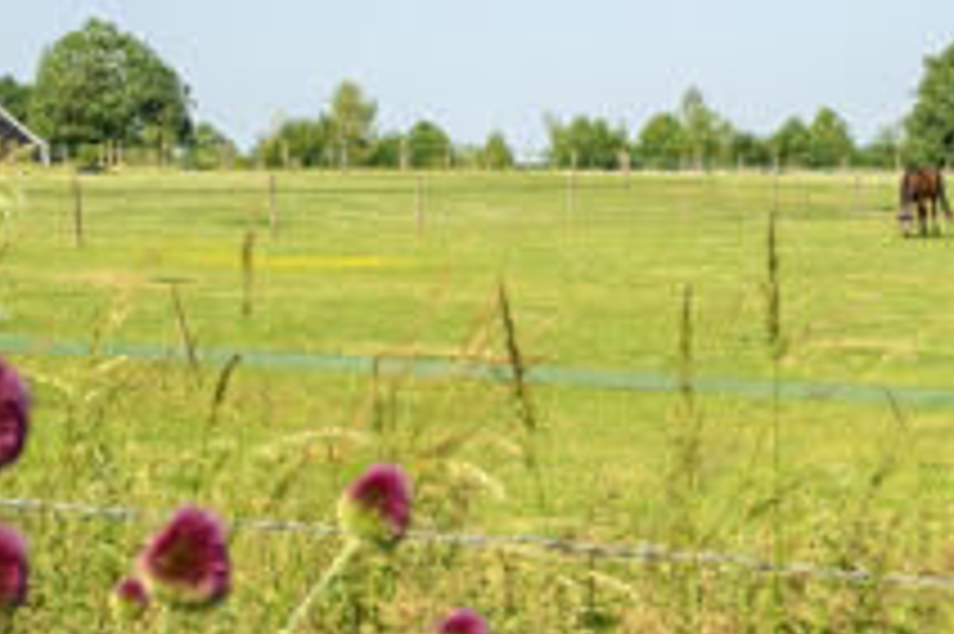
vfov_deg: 16.8
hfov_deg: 24.8
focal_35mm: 81
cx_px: 693
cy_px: 313
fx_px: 2145
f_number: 4
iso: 400
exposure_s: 1/3200
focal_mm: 24
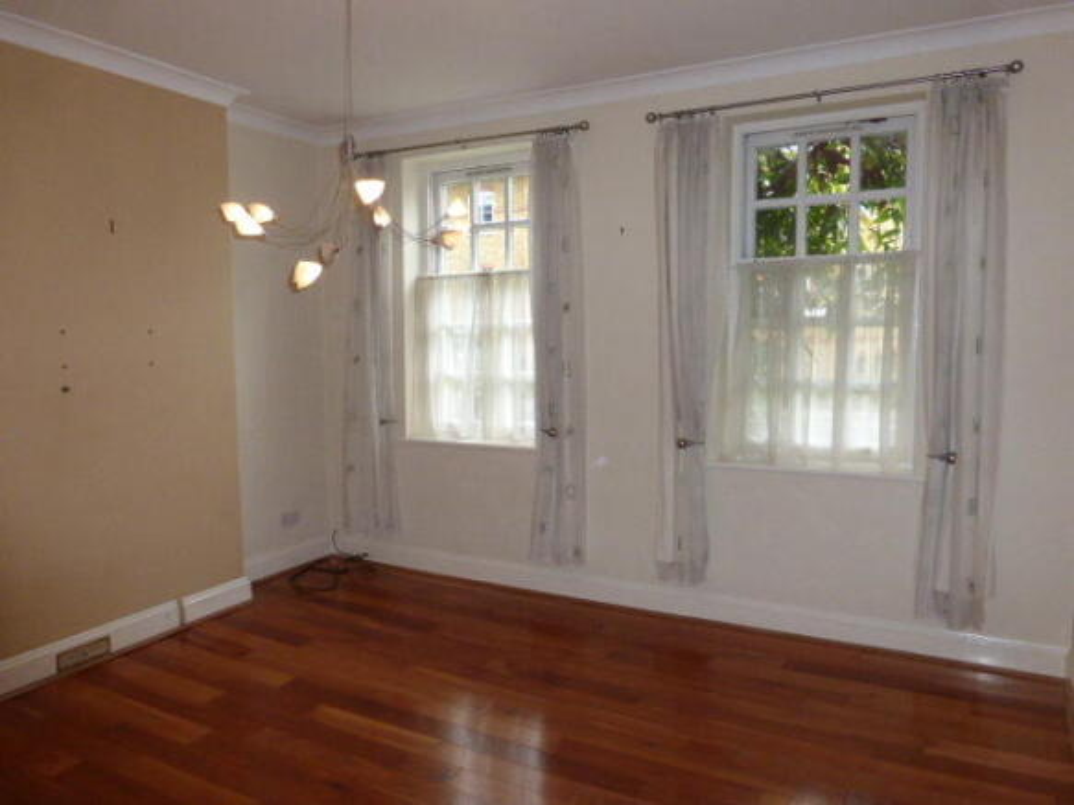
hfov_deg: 69.4
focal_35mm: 25
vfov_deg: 54.9
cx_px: 537
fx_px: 775
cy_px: 402
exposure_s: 1/125
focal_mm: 4.3
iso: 400
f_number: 3.3
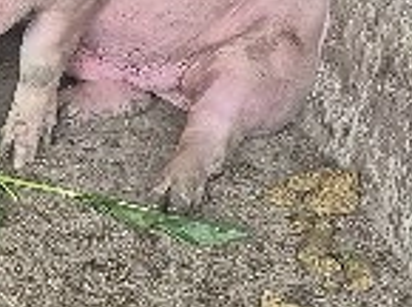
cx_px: -301
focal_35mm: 159
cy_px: 190
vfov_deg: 9.3
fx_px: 1888
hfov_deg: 11.6
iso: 160
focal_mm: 5.4
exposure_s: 1/182
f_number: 1.8
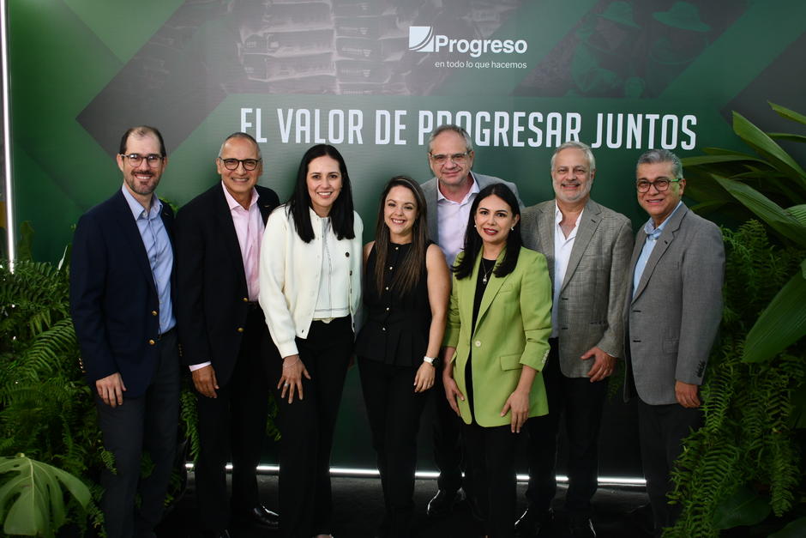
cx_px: 403
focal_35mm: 43
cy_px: 269
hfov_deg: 45.4
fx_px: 963
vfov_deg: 31.2
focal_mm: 29
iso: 320
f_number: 4.2
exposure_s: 1/60
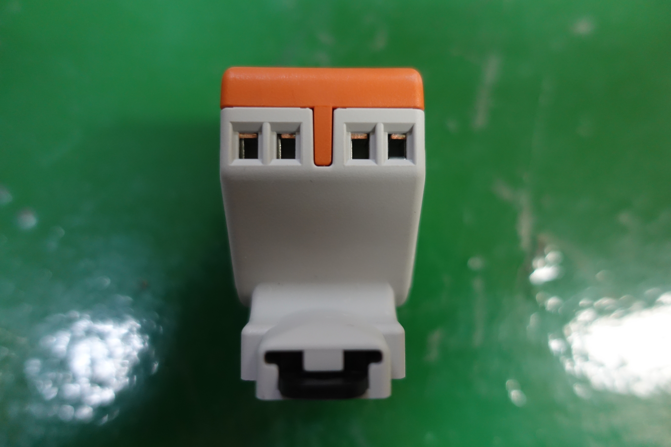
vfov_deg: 53.1
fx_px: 447
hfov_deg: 73.7
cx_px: 336
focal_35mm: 24
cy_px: 224
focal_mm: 8.8
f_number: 1.8
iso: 800
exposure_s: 1/30
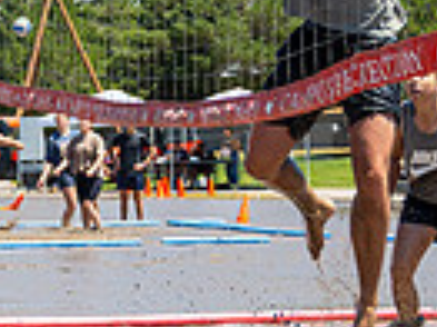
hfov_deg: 11.9
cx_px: 25
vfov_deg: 8.9
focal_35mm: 165
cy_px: -52
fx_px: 2081
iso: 320
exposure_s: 1/2000
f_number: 4
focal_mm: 32.5
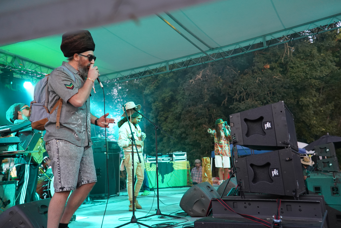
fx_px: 379
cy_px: 114
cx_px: 170
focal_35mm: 40
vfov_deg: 33.4
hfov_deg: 48.5
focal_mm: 40
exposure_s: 1/160
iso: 3200
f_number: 4
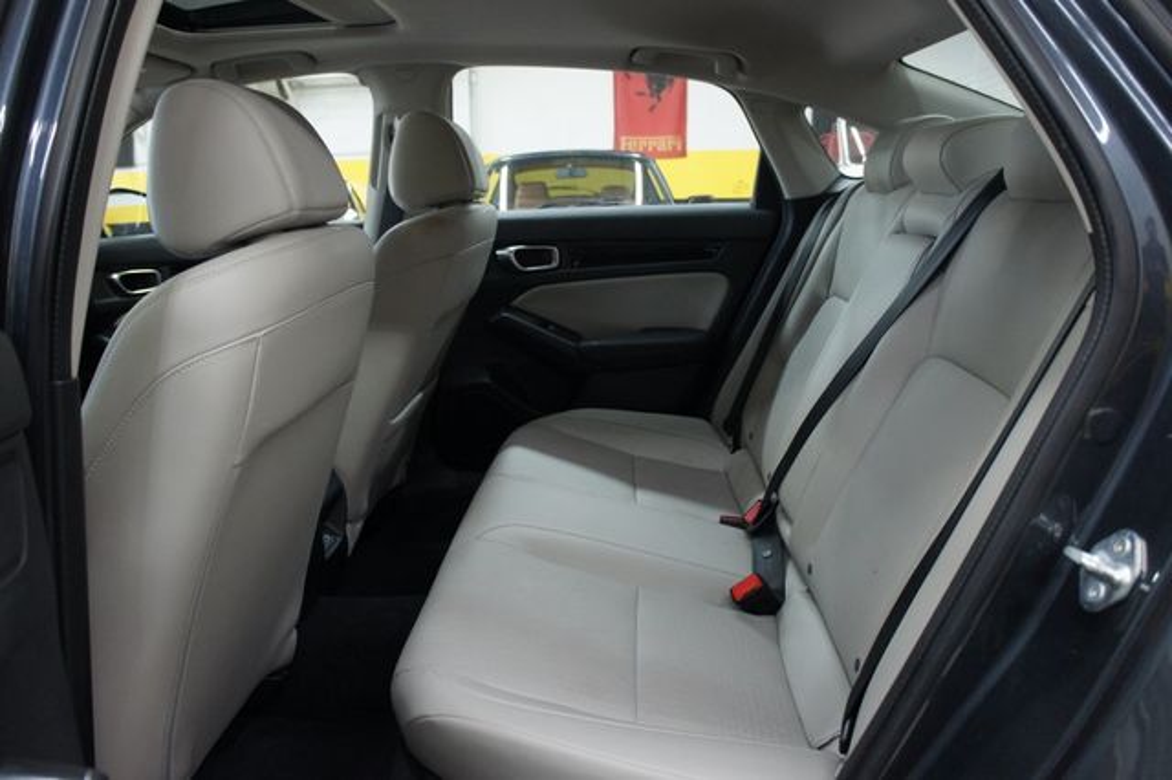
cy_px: 390
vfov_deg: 47.9
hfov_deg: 67.4
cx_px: 586
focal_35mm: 27
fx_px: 879
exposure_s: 1/30
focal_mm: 18
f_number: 3.5
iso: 640
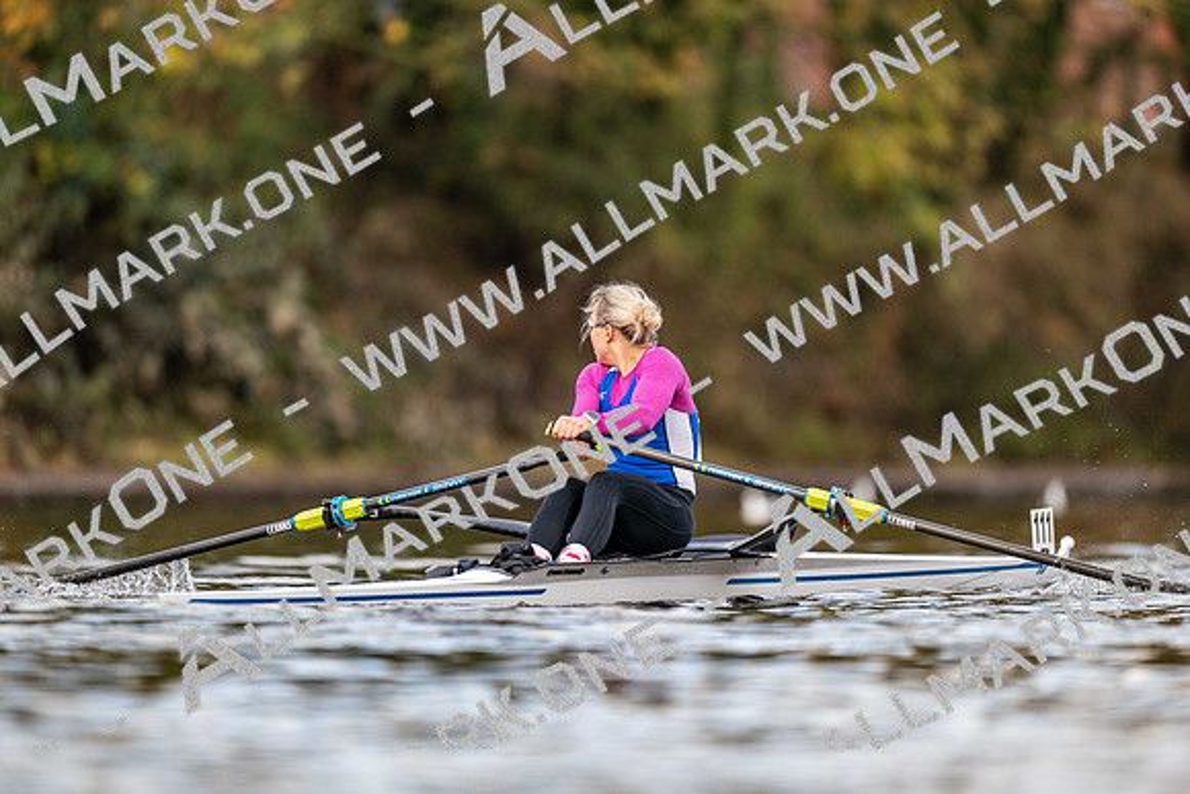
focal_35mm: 600
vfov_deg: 2.3
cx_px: 595
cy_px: 397
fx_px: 19837
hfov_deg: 3.4
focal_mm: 600
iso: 1800
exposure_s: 1/2500
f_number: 4
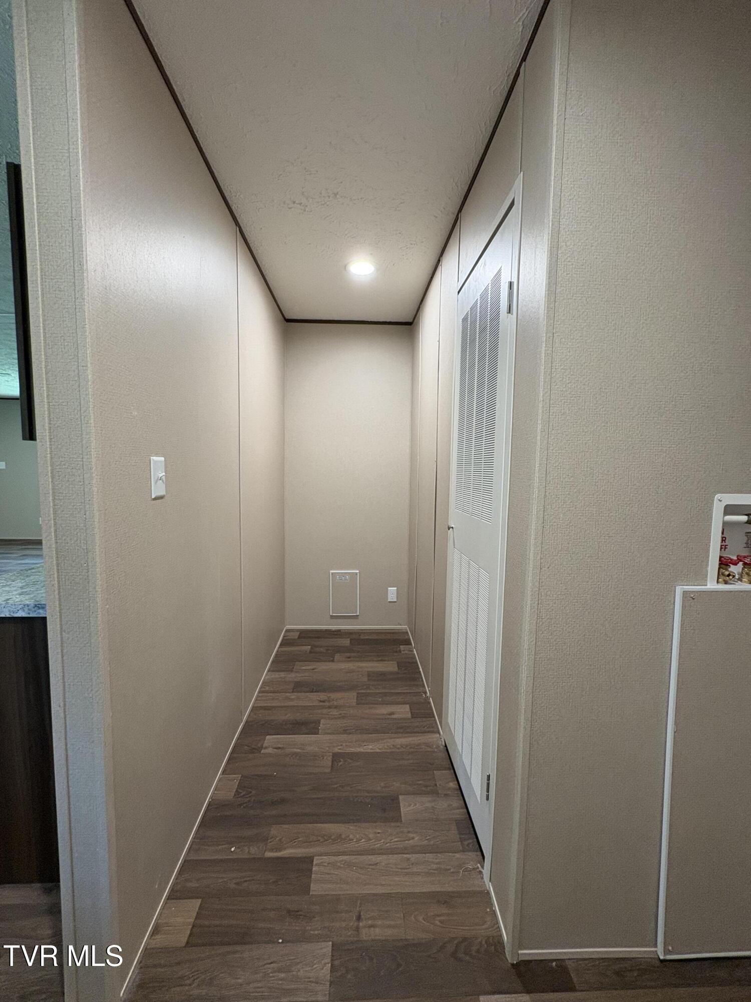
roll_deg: -1.2
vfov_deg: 102.1
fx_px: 405
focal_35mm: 14
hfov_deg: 85.7
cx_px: 376
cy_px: 501
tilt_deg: -4.0
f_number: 2.2
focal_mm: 2.22
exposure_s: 1/60
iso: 200
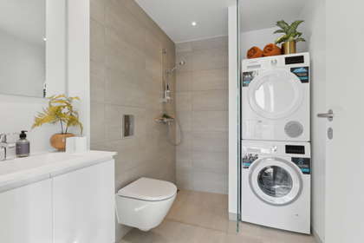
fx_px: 182
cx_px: 182
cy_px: 122
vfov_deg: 67.4
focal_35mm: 18
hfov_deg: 90.0
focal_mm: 12
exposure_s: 1/30
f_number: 8
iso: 200
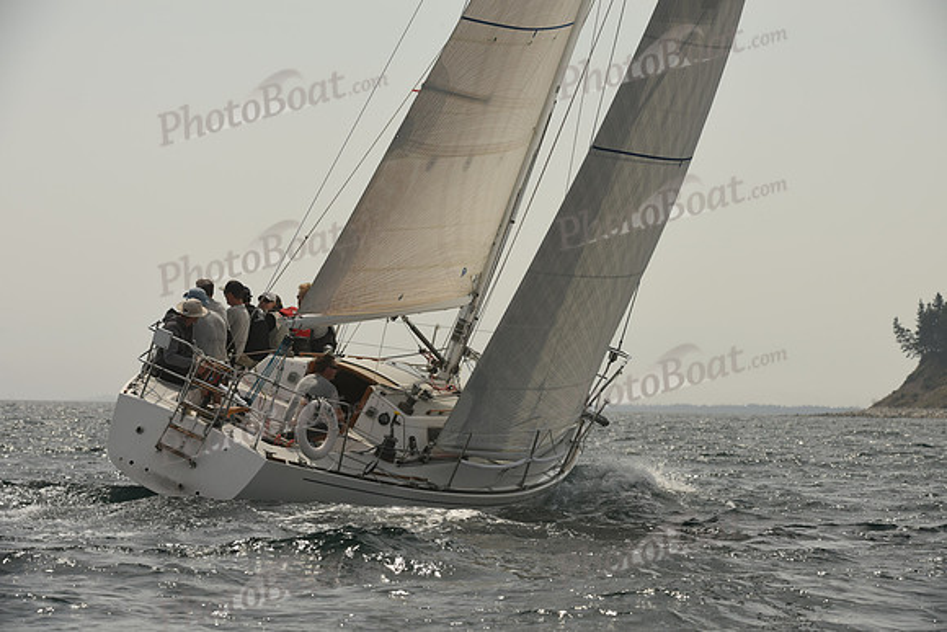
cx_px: 474
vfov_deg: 6.9
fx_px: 5262
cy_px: 316
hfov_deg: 10.3
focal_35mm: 200
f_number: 9
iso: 250
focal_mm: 200
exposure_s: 1/800
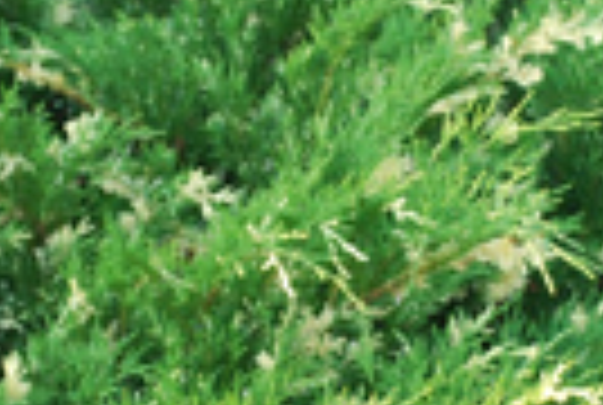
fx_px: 3508
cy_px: 328
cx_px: 259
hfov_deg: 9.8
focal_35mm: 209
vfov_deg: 6.6
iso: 200
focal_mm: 35
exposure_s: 1/40
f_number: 5.3
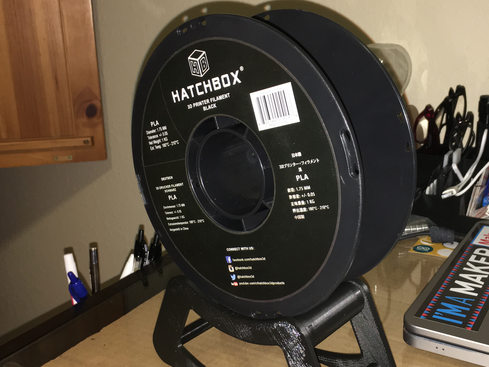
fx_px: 607
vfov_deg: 33.6
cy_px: 182
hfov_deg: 43.6
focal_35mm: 43
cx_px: 301
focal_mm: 4.15
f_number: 2.2
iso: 50
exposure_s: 1/16
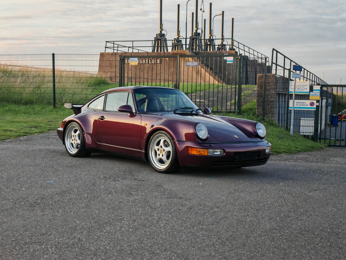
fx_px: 520
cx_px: 173
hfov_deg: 36.8
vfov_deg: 28.0
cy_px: 130
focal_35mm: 52
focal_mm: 5.4
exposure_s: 1/250
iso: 50
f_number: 1.6
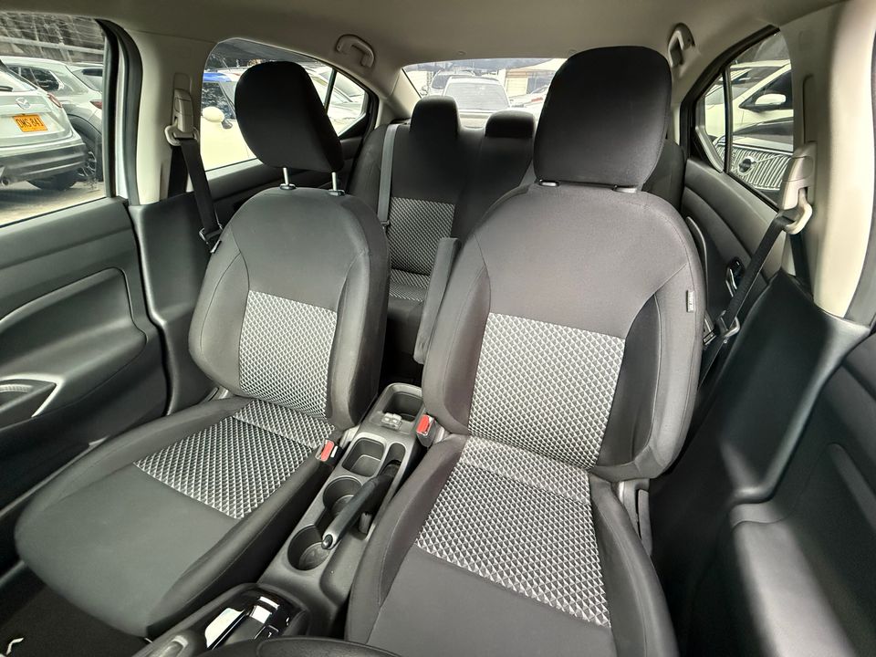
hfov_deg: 102.1
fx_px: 354
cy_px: 328
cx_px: 438
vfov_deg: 85.7
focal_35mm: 14
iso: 800
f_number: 2.2
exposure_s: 1/60
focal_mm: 2.22
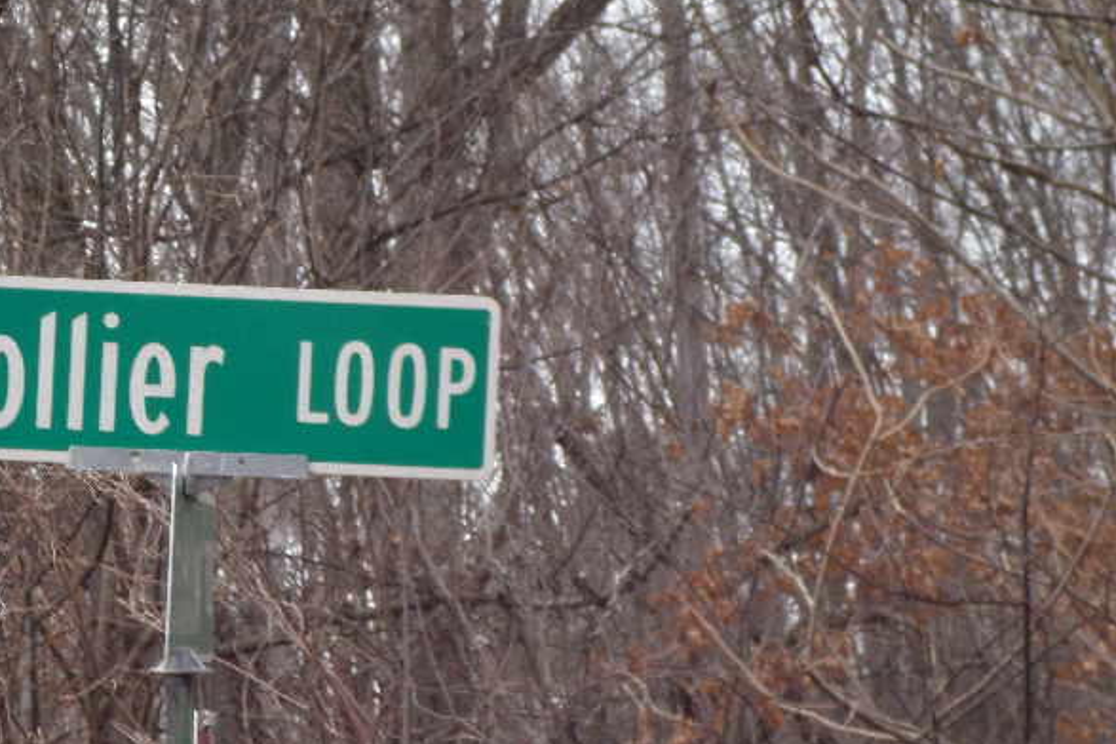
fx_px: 4555
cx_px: 144
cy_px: 464
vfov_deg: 9.3
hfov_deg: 13.9
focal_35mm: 147
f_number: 4.7
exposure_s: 1/20
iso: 80
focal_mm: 14.6
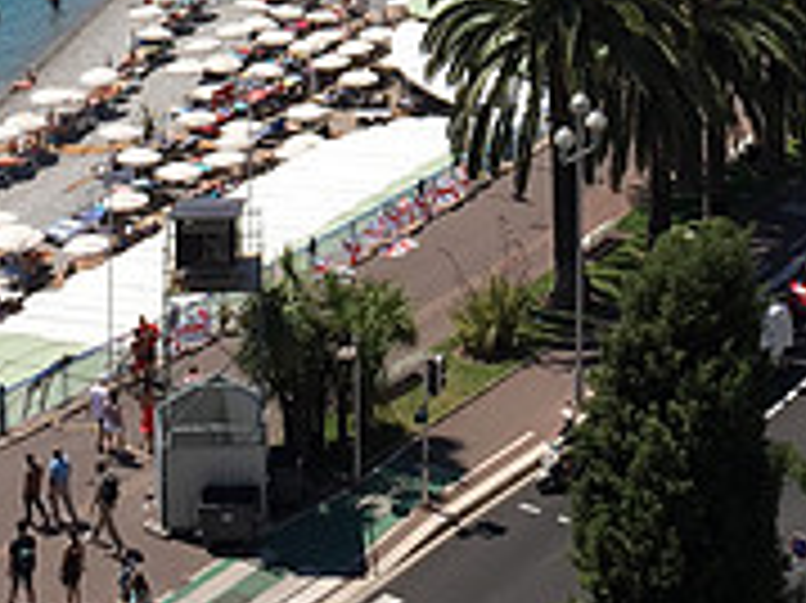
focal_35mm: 94
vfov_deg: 14.7
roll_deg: -1.5
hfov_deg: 20.7
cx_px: 581
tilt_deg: -9.0
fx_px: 2187
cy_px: -281
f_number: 2.2
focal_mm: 4.15
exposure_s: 1/2639
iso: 32
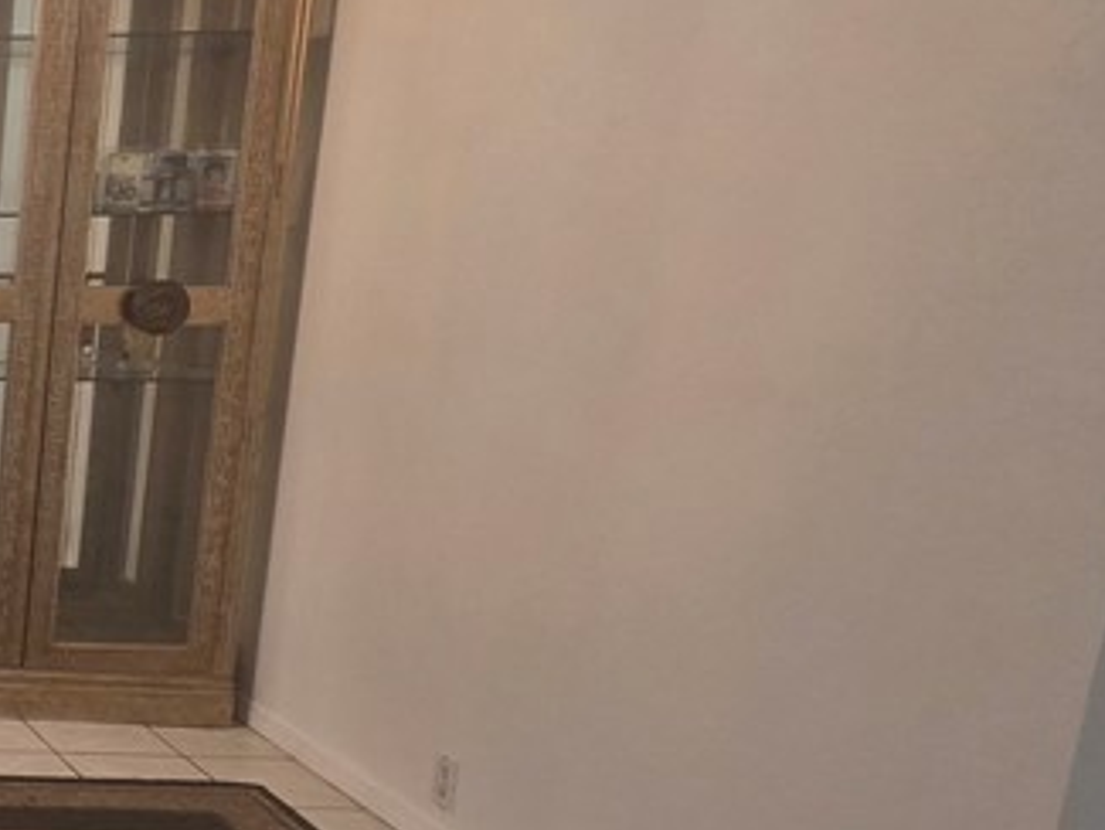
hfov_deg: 27.8
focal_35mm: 41
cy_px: 507
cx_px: -602
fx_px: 1309
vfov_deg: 35.0
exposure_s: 1/60
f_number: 2.2
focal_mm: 2.2
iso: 200
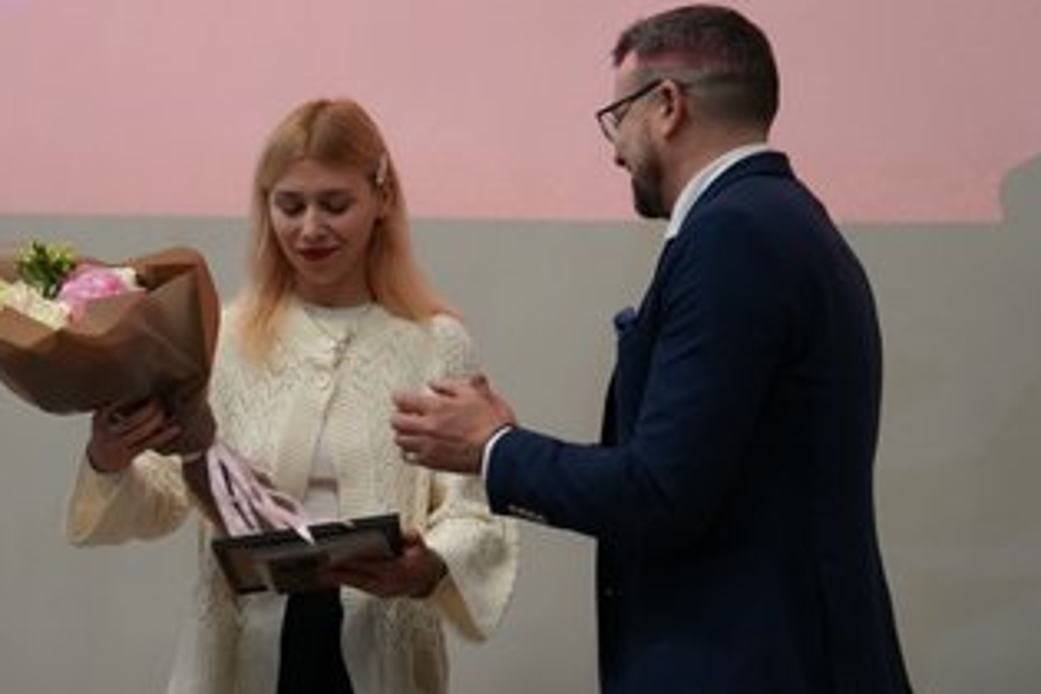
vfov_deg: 15.4
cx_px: 383
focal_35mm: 89
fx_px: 2573
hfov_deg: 22.8
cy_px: 329
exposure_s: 1/160
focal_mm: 70
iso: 6400
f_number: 4
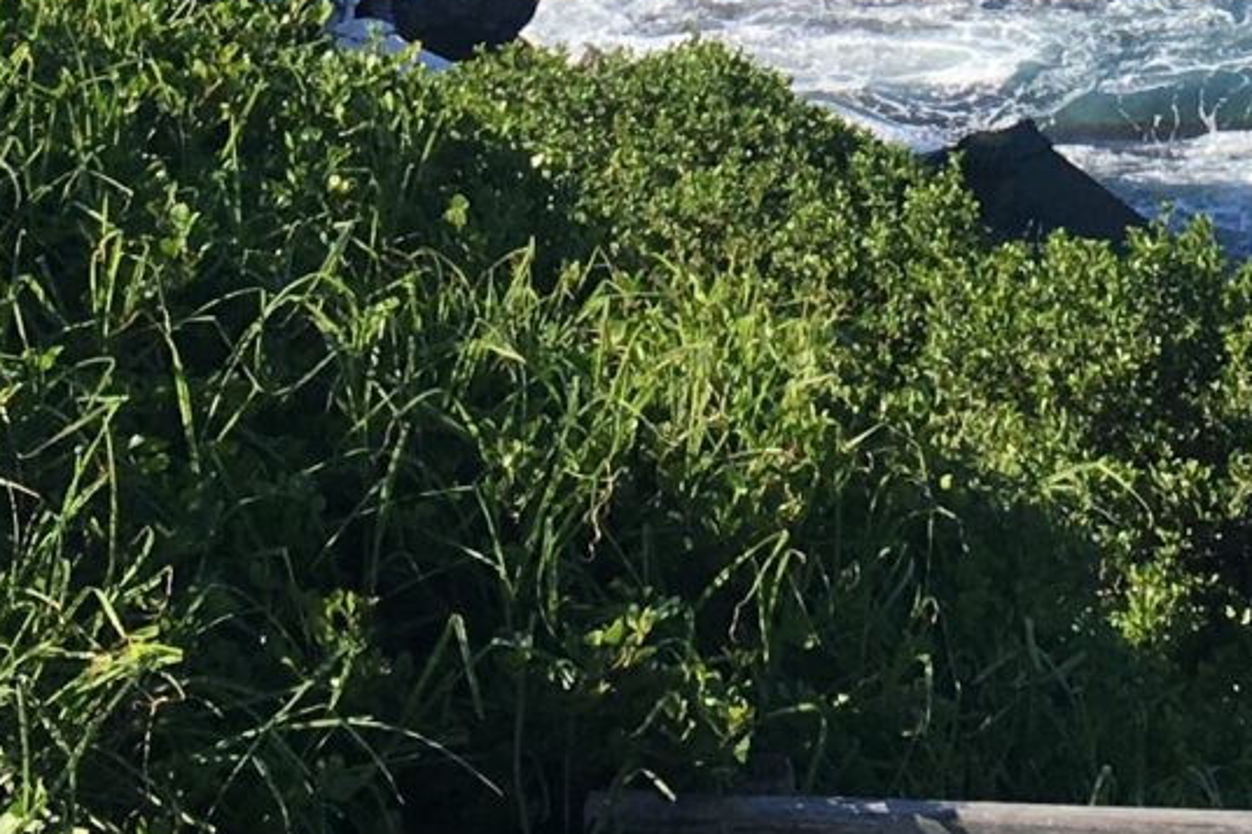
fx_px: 5006
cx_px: 1032
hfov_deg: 14.2
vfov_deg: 8.6
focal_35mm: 144
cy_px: -1231
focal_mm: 4.15
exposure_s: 1/1054
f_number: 2.2
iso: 25
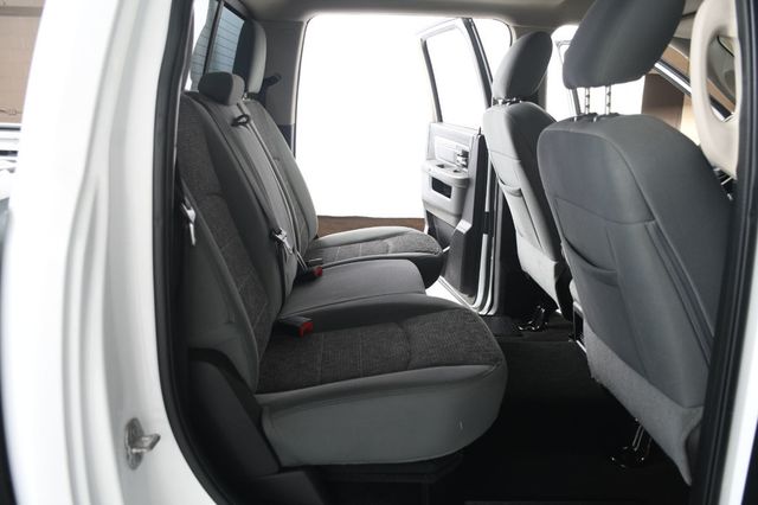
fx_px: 631
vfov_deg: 43.6
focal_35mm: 30
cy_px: 252
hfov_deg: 62.0
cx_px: 379
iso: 100
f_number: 4
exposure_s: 1/160
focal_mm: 20
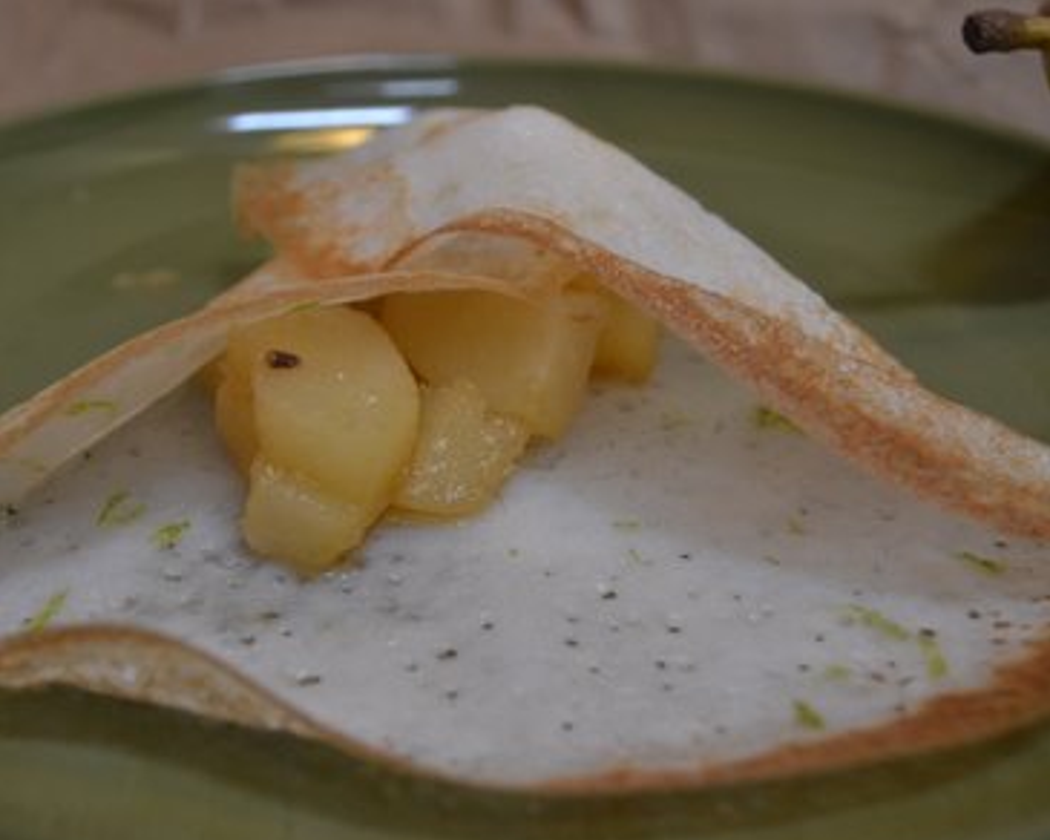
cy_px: 457
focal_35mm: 54
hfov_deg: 34.9
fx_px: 1666
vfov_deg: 28.3
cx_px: 457
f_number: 4.5
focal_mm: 29
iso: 800
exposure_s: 1/20
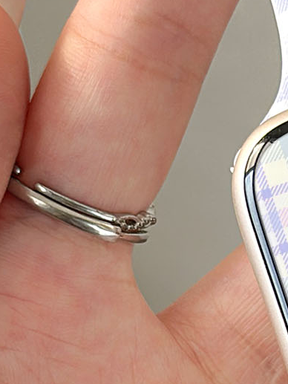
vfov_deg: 10.5
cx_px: 408
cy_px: 388
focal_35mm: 187
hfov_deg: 7.8
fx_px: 2074
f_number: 1.78
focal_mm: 6.86
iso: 64
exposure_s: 1/154
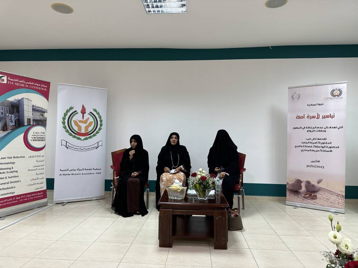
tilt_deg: -0.2
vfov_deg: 56.8
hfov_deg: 71.6
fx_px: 248
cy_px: 134
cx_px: 179
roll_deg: -1.0
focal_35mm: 24
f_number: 1.78
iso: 125
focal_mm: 6.86
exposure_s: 1/50
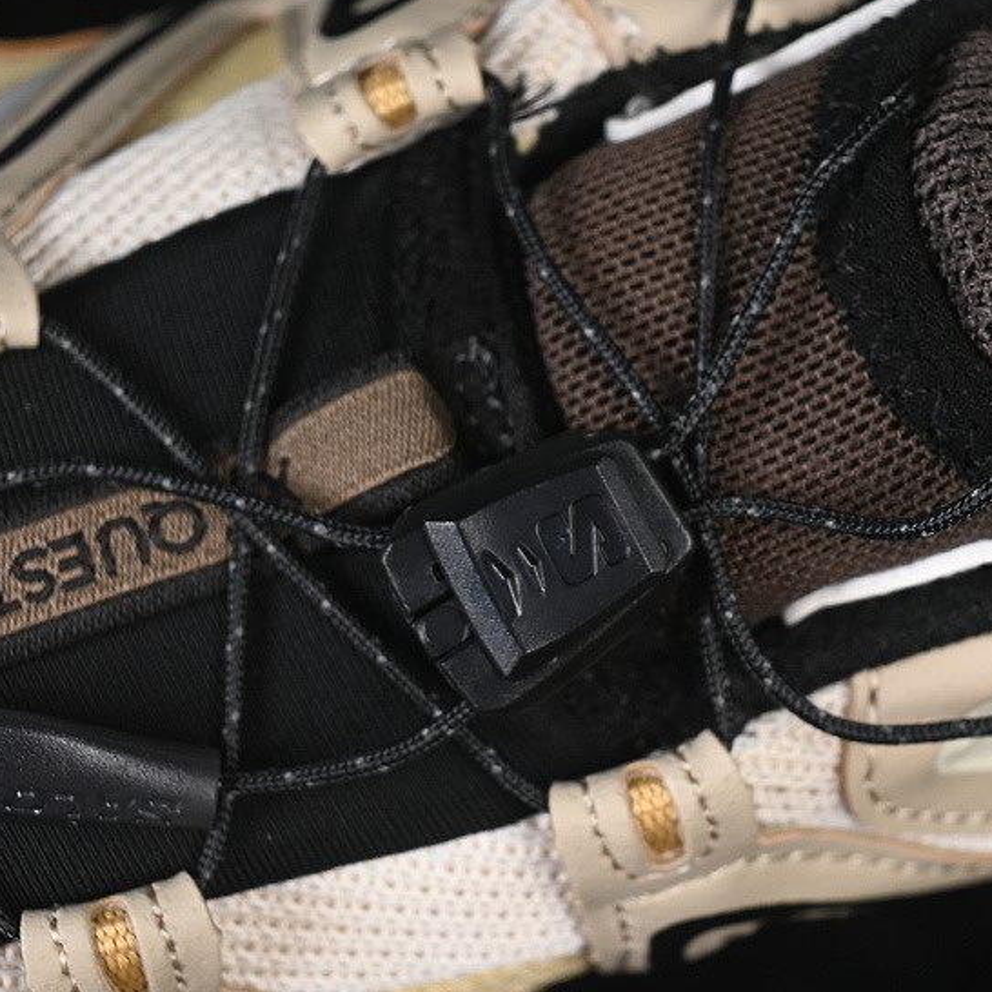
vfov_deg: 13.8
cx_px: 590
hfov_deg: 13.8
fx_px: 4085
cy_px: 483
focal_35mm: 126
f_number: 6.3
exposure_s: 1/60
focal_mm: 50
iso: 160
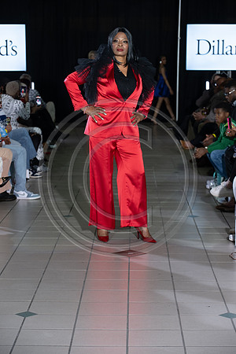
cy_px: 177
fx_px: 964
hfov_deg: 14.0
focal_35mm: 98
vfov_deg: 20.8
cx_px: 118
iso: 1250
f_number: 5
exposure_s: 1/160
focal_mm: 98
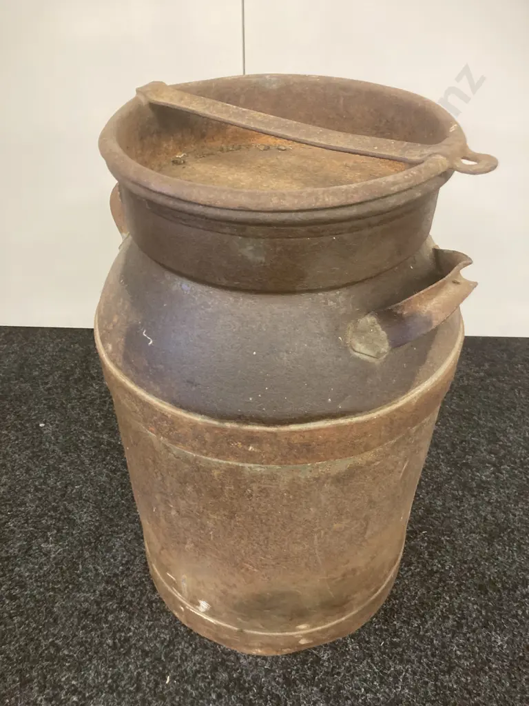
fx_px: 571
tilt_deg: -36.9
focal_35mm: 28
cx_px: 264
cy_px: 353
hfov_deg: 49.7
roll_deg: -2.3
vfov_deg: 63.4
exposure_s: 1/50
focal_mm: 3.99
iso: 250
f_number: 1.8
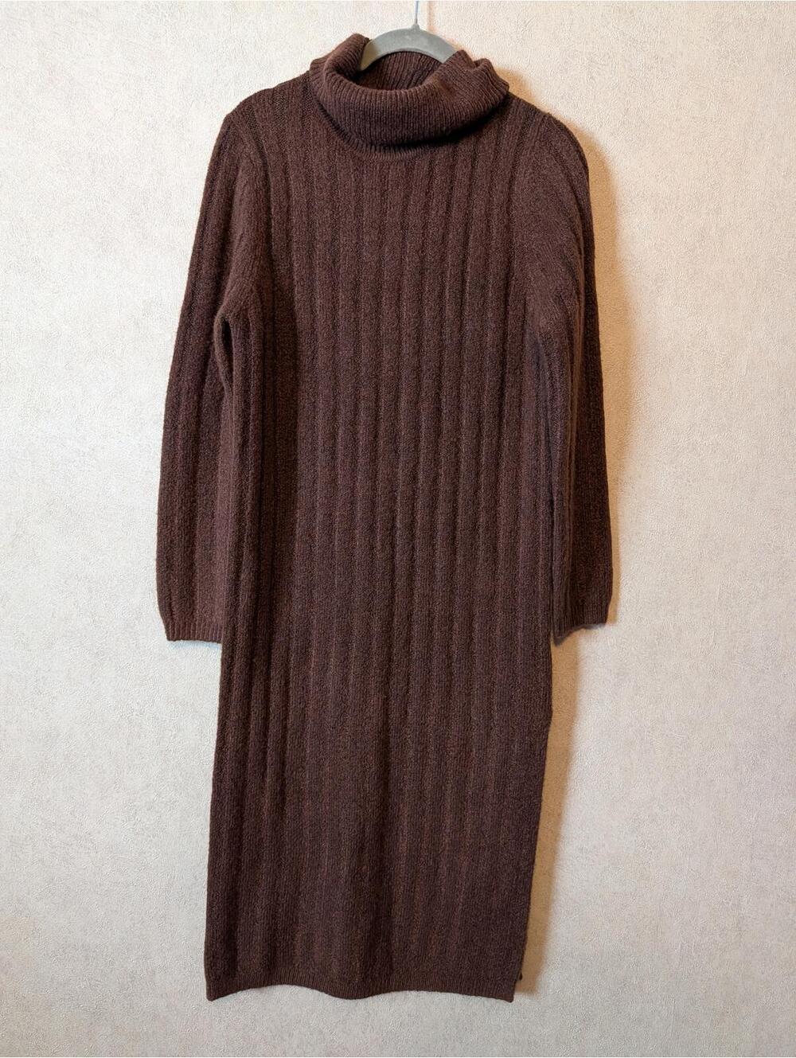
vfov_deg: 71.5
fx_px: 734
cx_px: 398
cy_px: 529
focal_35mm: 24
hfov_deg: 56.9
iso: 867
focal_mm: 6.9
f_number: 1.68
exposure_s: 1/120
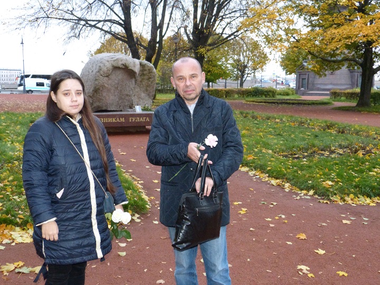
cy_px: 142
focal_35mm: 41
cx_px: 190
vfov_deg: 35.1
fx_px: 450
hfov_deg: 45.8
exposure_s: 1/60
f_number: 3.1
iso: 800
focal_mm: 7.3
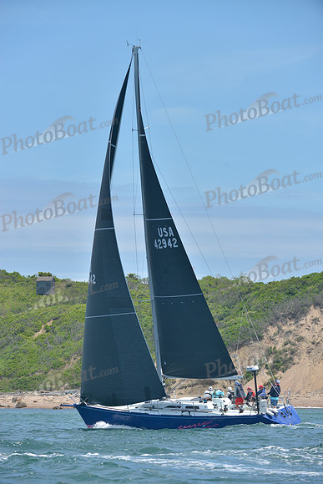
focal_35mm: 200
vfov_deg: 10.3
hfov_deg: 6.9
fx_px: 2690
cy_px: 242
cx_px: 162
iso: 280
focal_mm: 200
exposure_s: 1/1000
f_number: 6.3
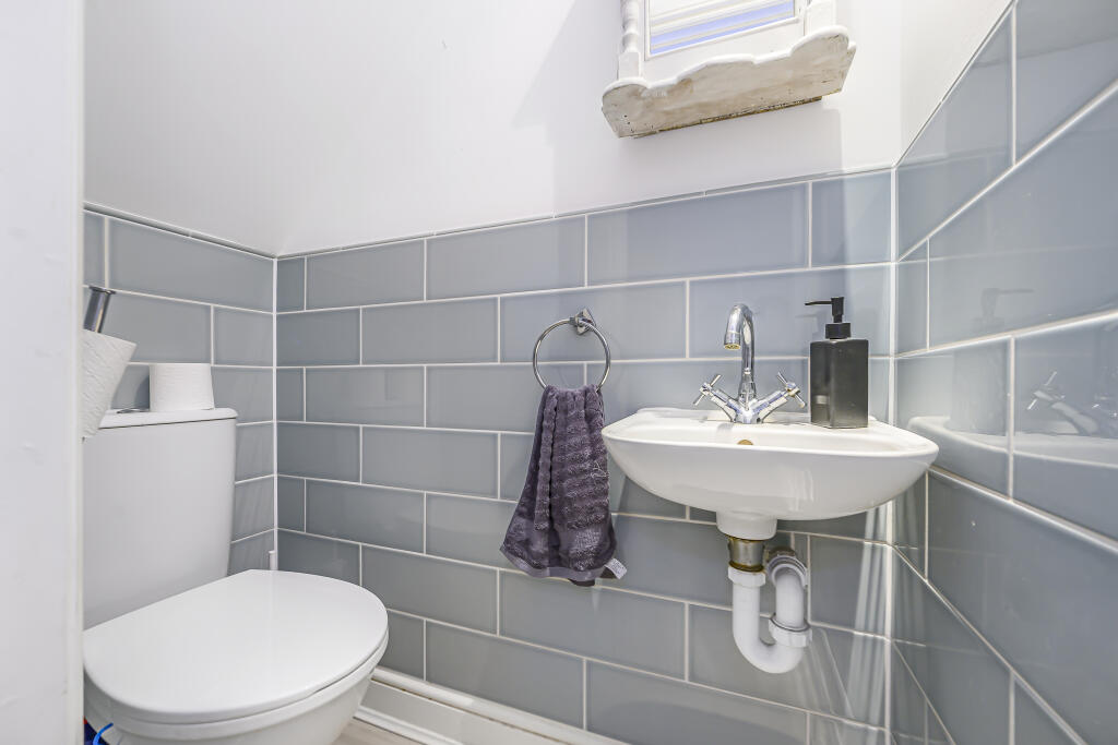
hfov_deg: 104.2
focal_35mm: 14
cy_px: 372
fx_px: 435
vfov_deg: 81.2
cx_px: 559
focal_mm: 14
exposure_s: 1/10
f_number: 7.1
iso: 400
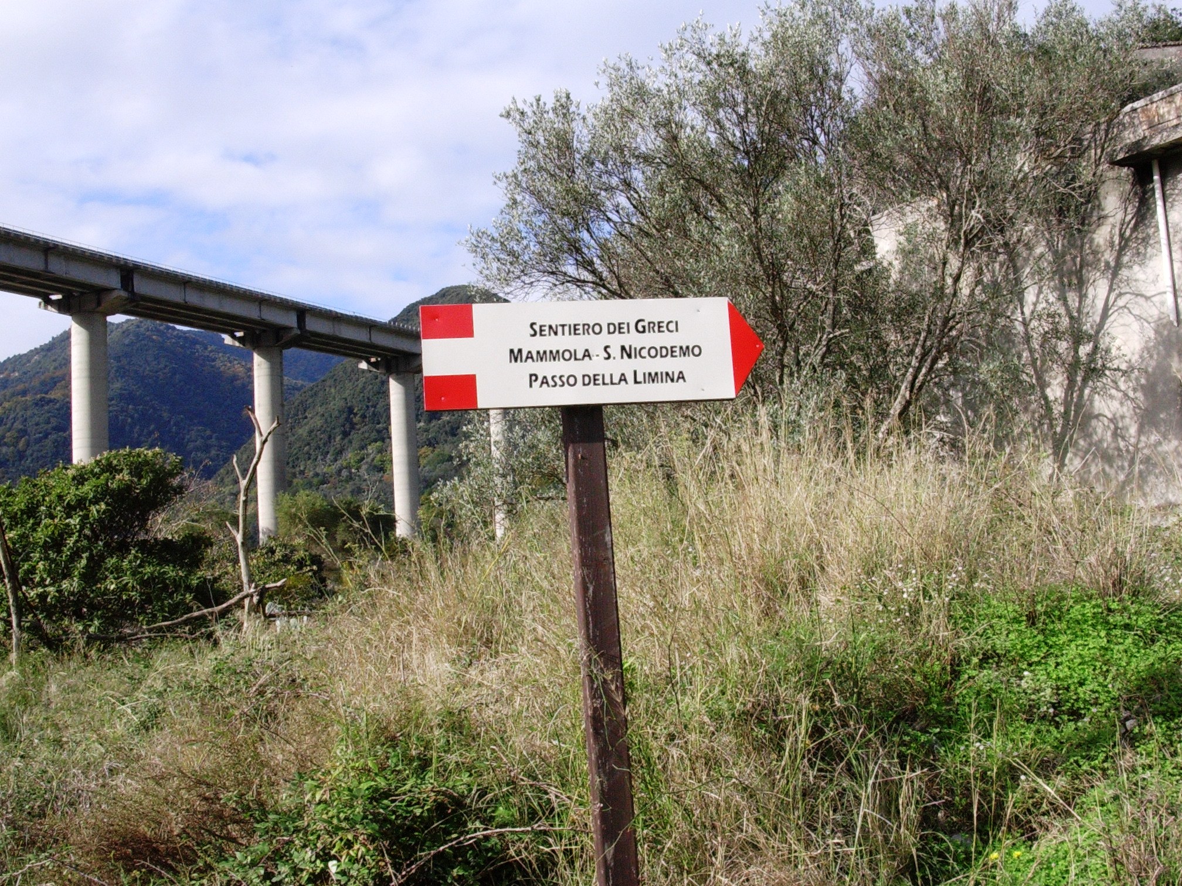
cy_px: 443
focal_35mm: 45
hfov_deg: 42.1
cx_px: 591
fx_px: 1537
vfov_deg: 32.2
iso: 70
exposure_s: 1/271
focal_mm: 6.7
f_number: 5.8
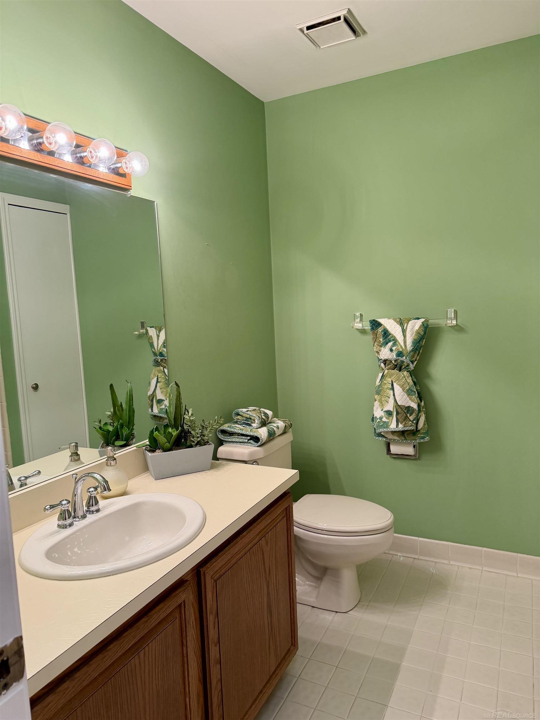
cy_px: 360
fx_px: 499
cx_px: 270
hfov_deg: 56.8
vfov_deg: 71.6
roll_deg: +2.5
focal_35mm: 24
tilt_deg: -5.5
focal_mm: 6.76
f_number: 1.78
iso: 200
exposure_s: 1/139
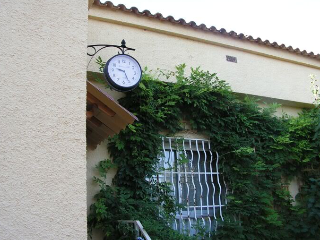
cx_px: 158
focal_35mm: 37
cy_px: 118
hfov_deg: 50.1
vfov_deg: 38.7
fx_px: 342
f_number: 3.2
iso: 64
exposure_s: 1/100
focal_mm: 6
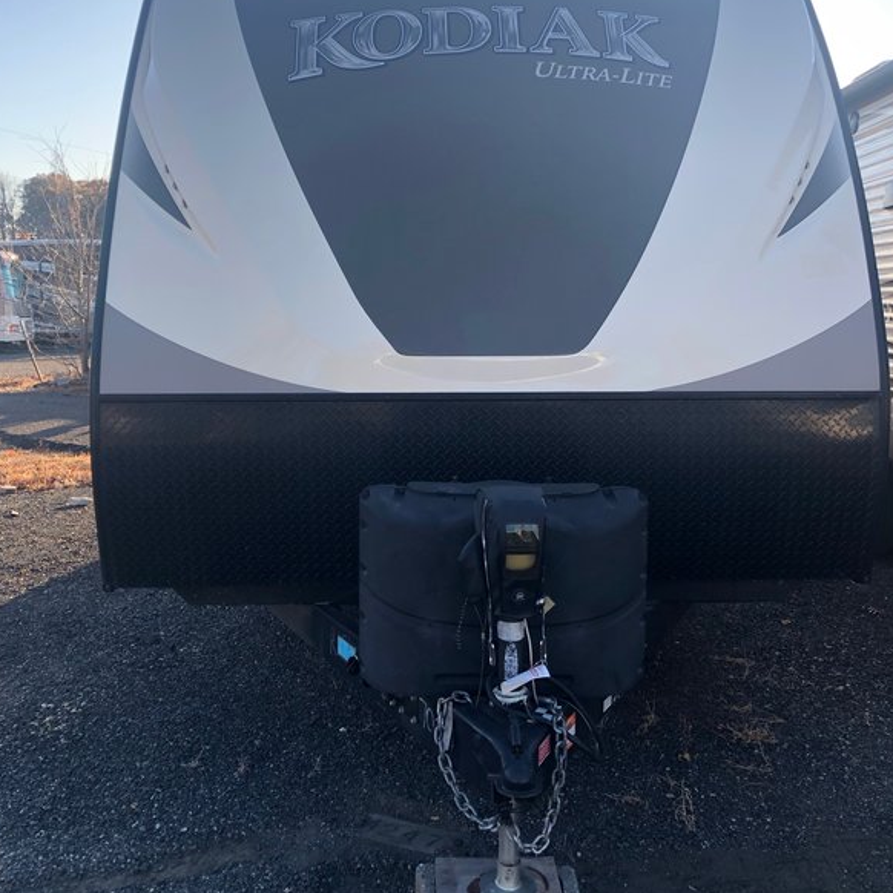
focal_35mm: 34
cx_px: 450
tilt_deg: -6.0
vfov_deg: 48.4
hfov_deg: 48.5
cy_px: 396
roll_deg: +3.0
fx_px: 992
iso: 20
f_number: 1.8
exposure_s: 1/318
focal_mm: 4
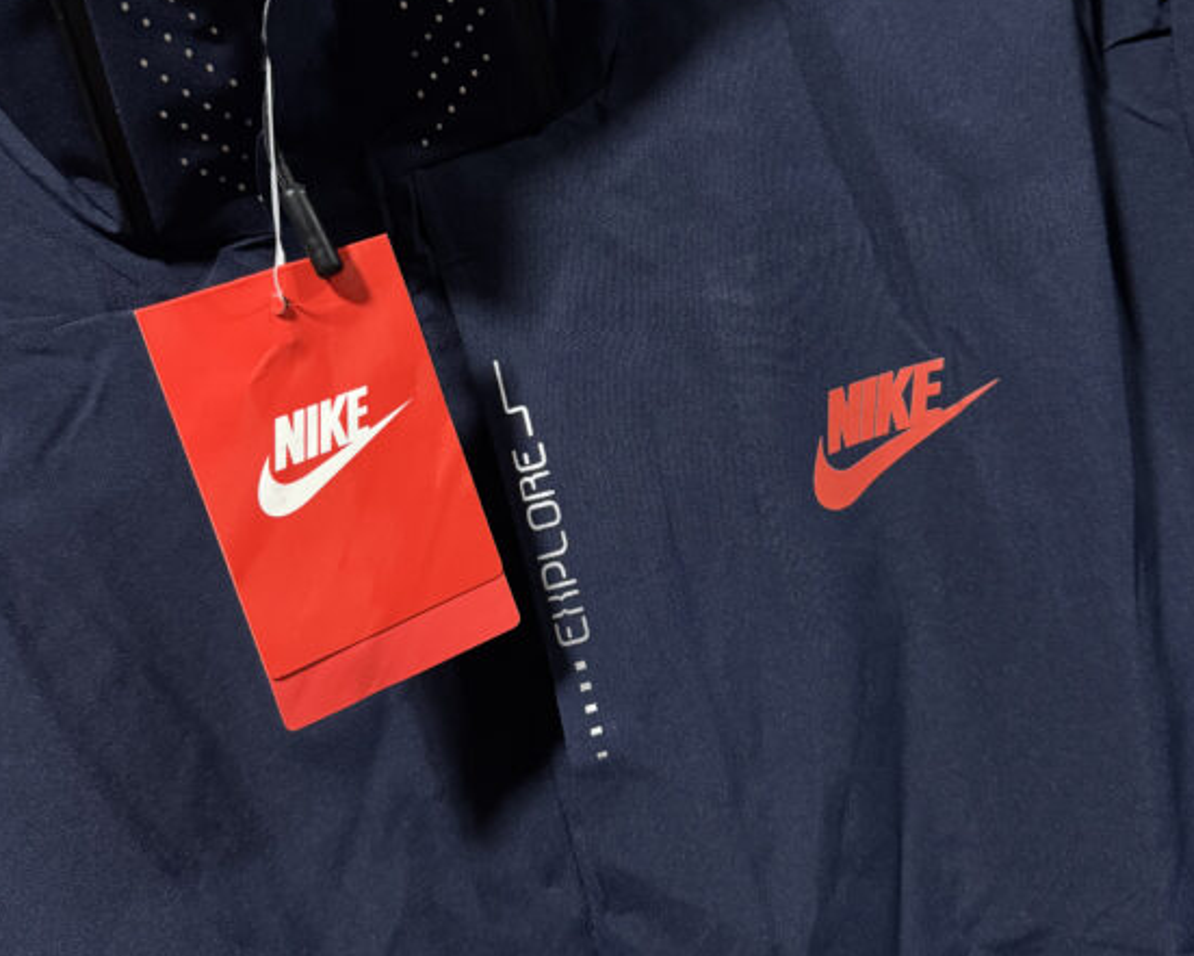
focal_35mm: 34
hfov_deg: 52.8
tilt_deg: -7.3
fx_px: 1202
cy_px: 332
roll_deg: +16.2
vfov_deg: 42.9
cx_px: 607
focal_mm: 6.76
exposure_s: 1/60
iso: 800
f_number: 1.78
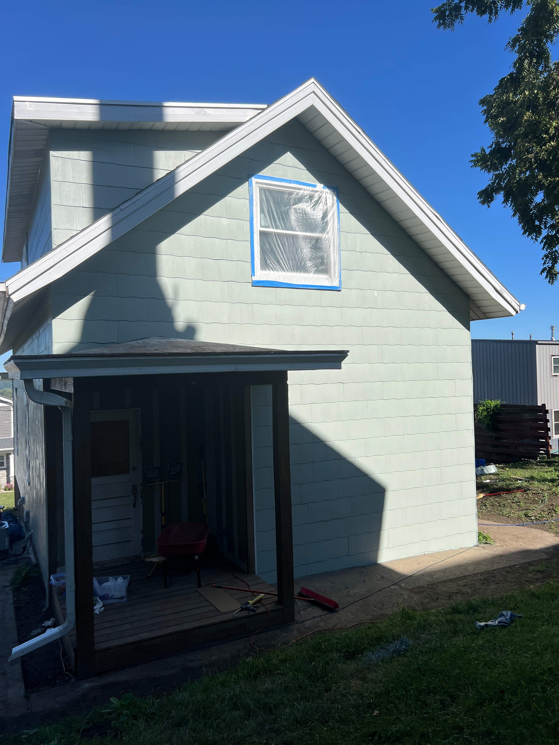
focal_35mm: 26
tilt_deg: +2.7
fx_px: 560
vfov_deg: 67.3
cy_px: 372
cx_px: 280
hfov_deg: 53.1
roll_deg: +1.7
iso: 50
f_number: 1.5
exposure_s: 1/5587
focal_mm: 5.7
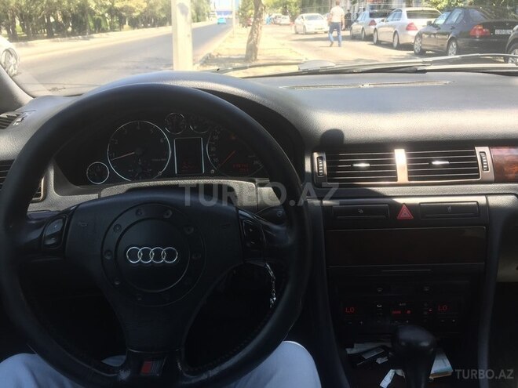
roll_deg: +0.3
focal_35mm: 29
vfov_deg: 48.2
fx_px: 434
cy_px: 194
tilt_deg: -17.3
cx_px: 259
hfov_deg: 61.7
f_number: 2.2
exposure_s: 1/175
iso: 32
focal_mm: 4.15
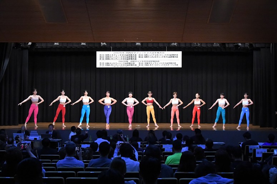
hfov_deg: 36.9
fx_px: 415
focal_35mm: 54
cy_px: 92
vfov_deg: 25.0
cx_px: 138
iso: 8000
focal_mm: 36
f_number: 5.6
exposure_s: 1/400
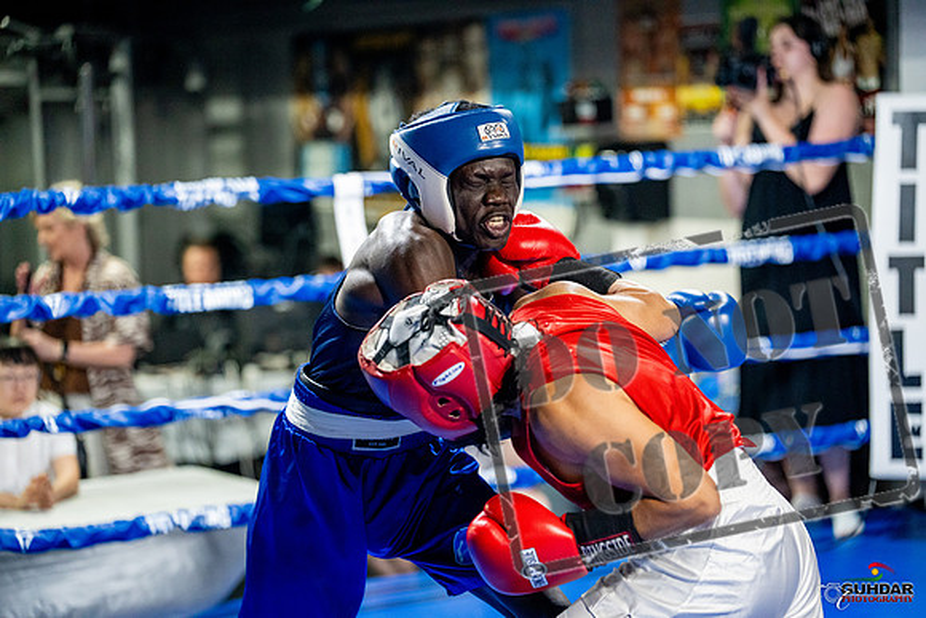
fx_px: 2418
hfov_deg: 21.7
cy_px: 309
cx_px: 463
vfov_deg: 14.6
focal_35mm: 94
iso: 6400
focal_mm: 94
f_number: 2
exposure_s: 1/1000
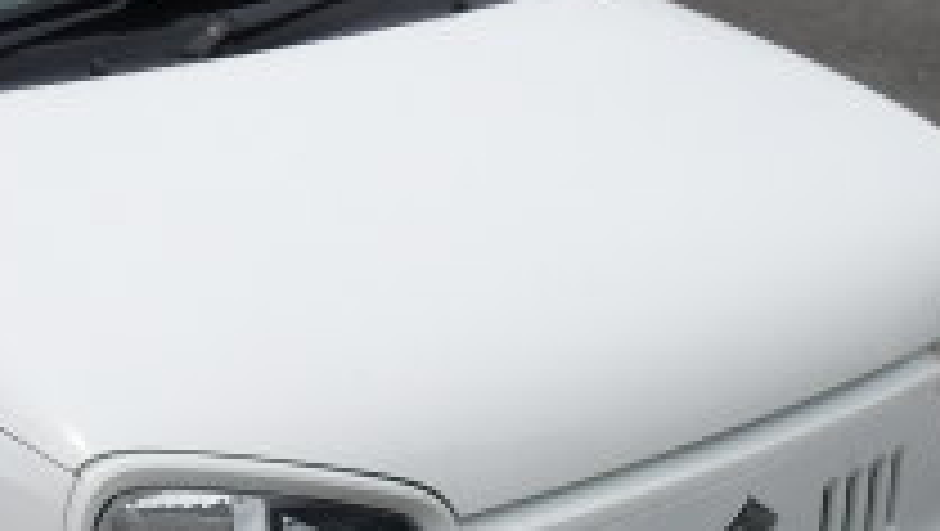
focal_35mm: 90
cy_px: 405
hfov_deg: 22.8
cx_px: 18
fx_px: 2245
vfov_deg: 13.4
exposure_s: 1/175
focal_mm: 4.9
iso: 100
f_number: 10.4
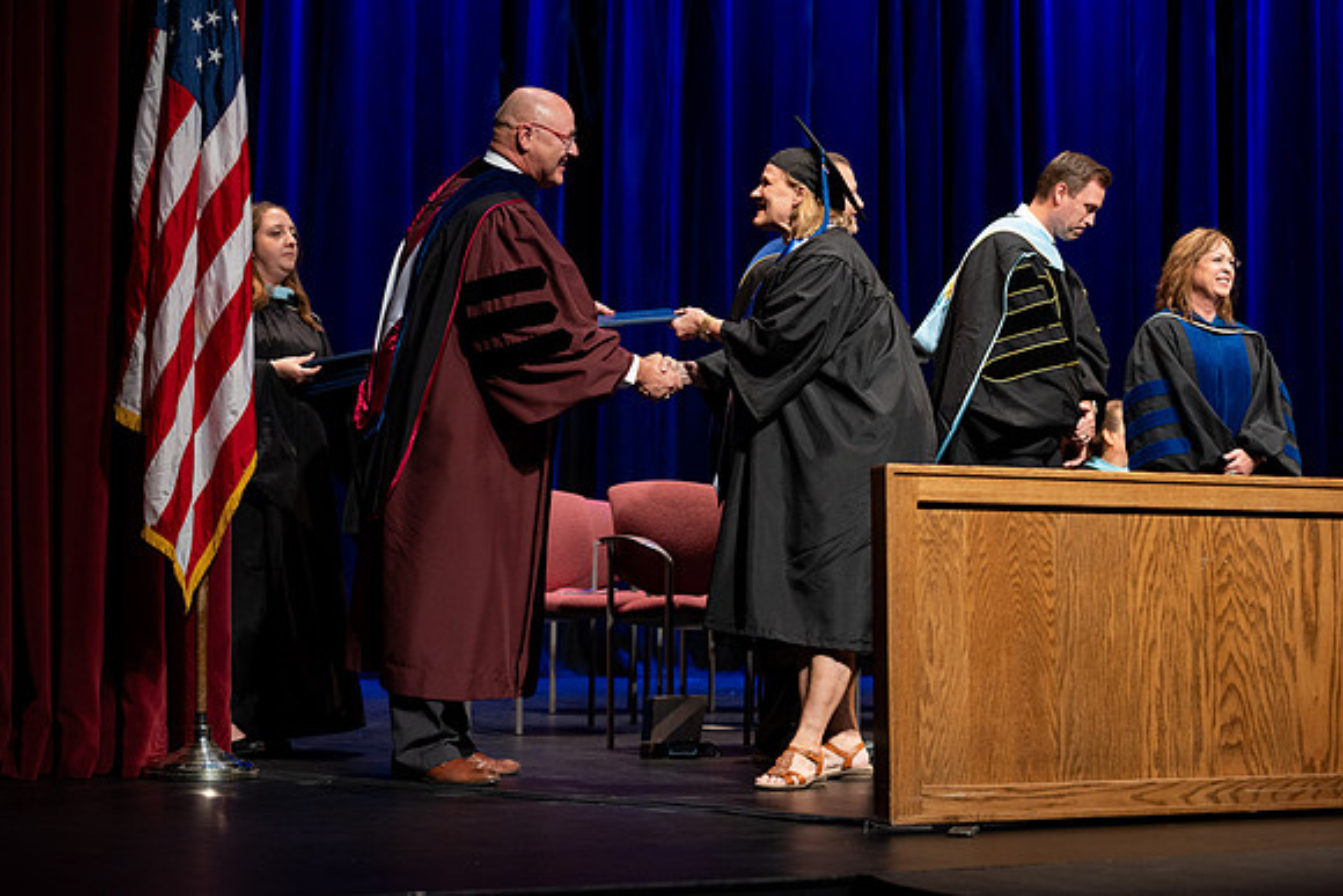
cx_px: 672
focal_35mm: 70
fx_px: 2612
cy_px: 448
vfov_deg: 19.5
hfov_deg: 28.8
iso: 640
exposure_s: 1/250
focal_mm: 70
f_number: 2.8
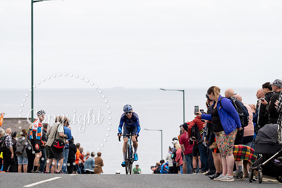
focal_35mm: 137
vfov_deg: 10.0
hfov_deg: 15.0
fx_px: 1073
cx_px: 141
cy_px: 94
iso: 320
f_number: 3.5
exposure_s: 1/1000
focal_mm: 137
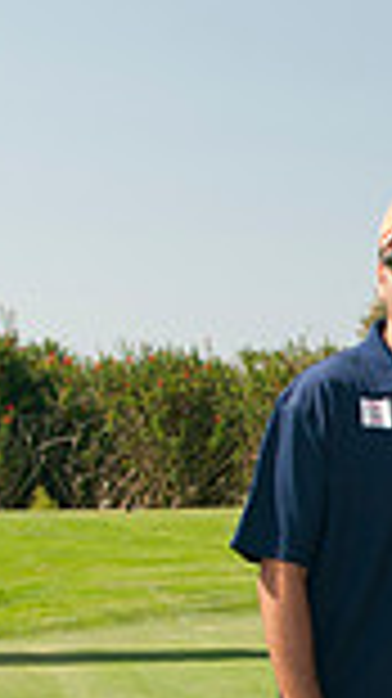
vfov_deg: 16.5
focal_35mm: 129
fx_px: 2388
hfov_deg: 9.0
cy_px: 606
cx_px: 698
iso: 200
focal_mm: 22
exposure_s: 1/160
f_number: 6.3
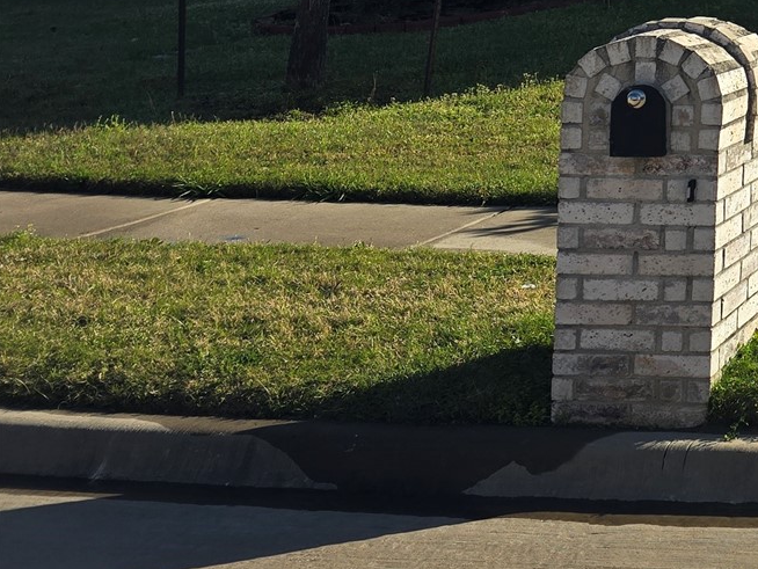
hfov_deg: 21.8
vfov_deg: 18.7
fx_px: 1577
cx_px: 1181
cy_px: -217
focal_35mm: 72
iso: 12
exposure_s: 1/1008
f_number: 1.7
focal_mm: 6.3
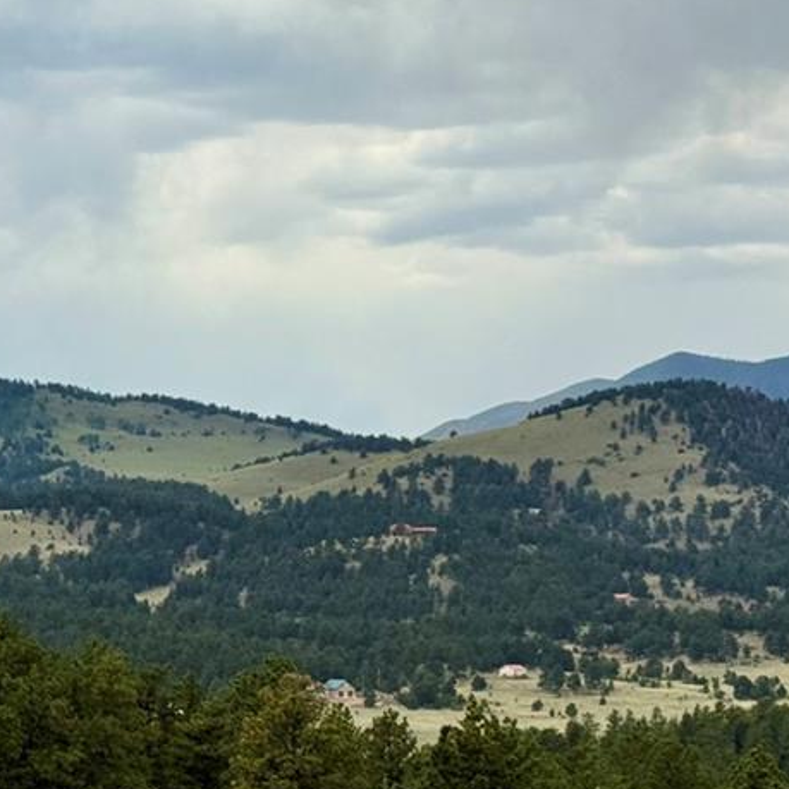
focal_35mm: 133
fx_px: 3430
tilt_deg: +0.1
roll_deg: +1.0
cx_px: 119
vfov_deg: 13.1
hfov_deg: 13.0
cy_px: 559
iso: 64
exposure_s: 1/4878
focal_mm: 6.76
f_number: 1.78
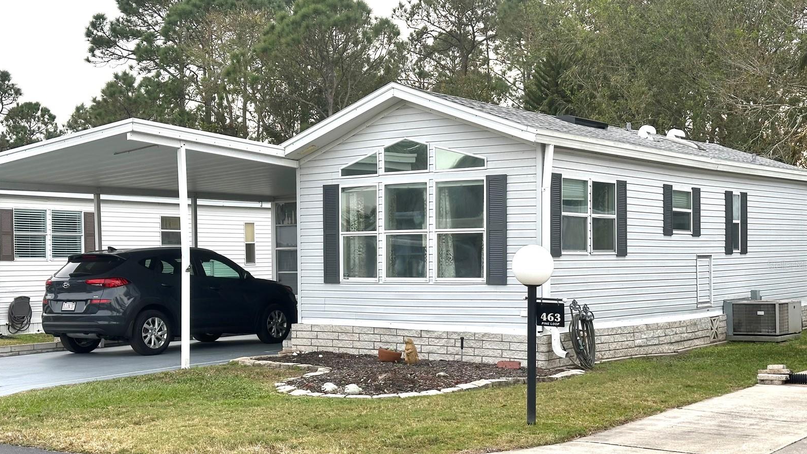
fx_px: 1134
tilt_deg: -0.6
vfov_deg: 22.6
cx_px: 407
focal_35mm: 53
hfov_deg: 39.2
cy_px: 265
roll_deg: +0.7
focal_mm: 6.86
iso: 64
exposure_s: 1/638
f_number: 1.78
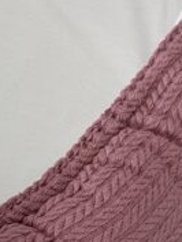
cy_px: 45
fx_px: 1519
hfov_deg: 6.8
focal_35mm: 217
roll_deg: -0.8
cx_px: 30
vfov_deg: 9.1
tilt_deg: -43.5
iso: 64
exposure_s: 1/121
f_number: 1.78
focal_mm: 6.76
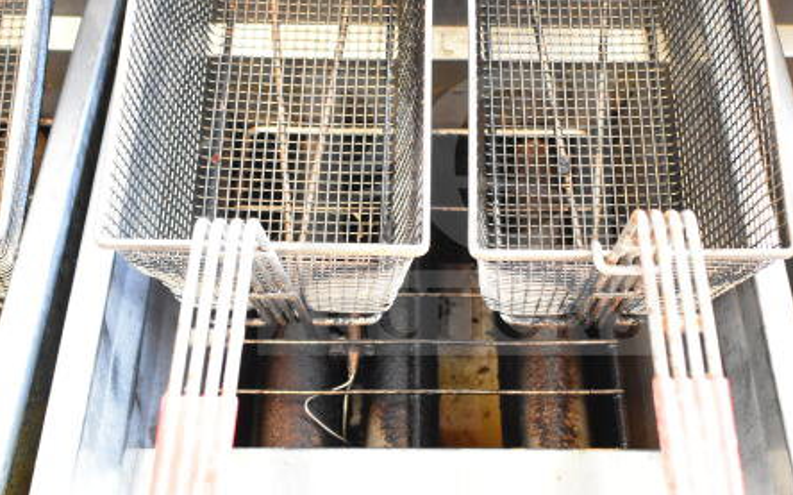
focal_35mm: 63
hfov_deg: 32.4
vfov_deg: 20.6
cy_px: 213
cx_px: 457
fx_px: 1361
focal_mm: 20
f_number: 3.8
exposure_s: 1/30
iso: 2800
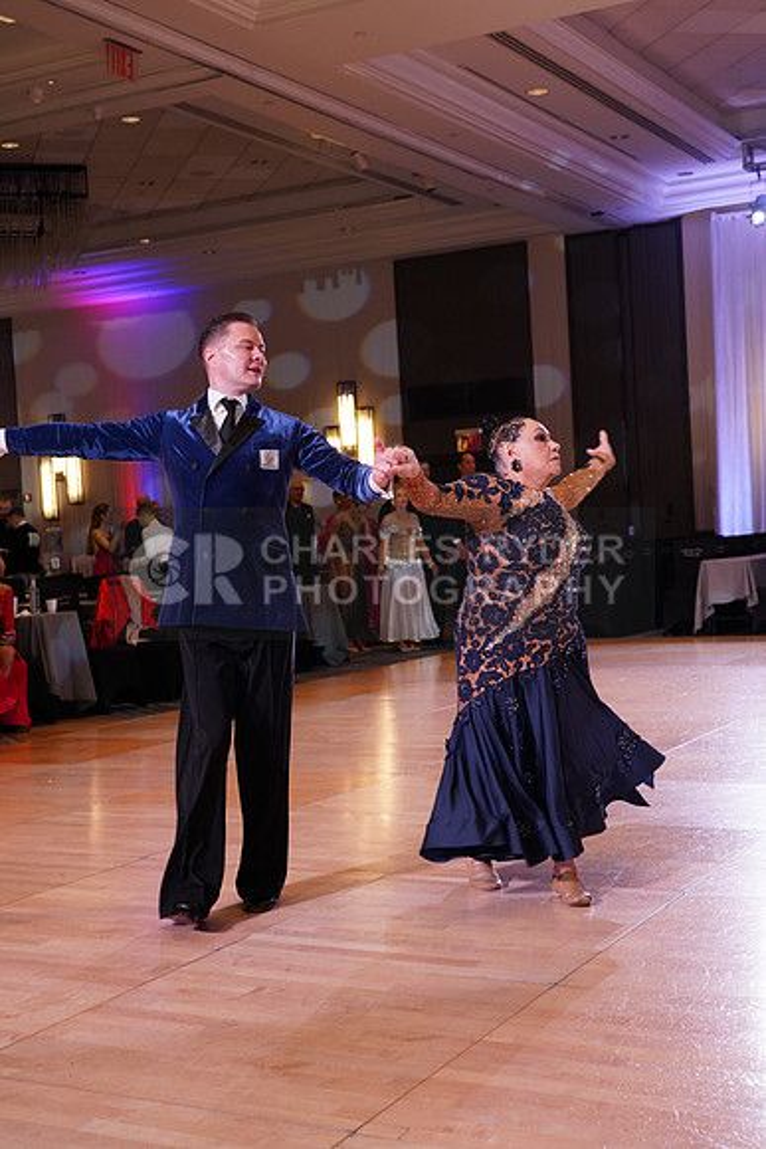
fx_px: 1499
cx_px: 383
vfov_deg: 41.9
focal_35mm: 47
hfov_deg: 28.7
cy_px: 574
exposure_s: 1/160
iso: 1250
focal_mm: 47
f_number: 5
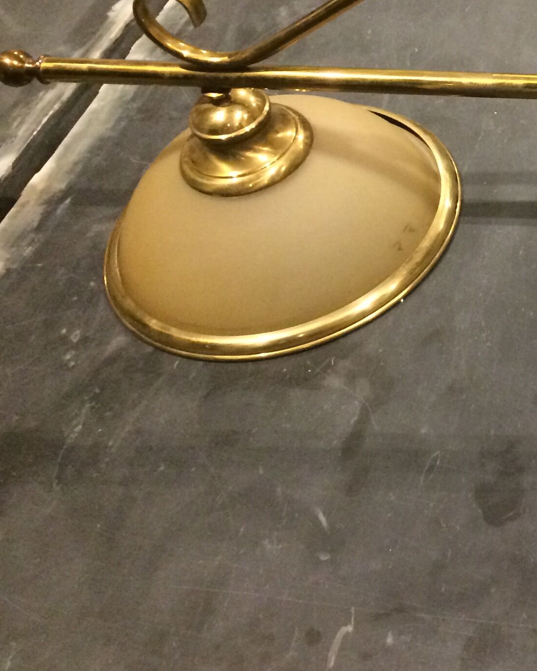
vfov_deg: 28.0
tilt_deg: -45.9
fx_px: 1331
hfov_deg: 20.3
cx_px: 752
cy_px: 198
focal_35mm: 67
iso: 320
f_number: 2.2
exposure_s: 1/20
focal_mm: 4.15
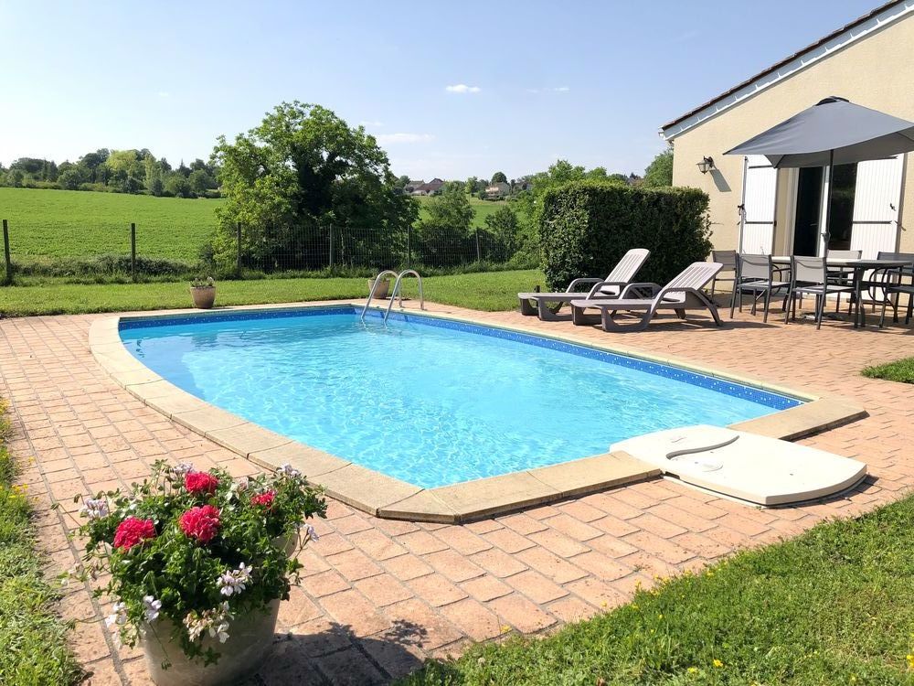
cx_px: 457
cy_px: 343
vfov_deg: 49.7
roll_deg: +0.3
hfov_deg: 63.4
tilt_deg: -9.3
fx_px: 739
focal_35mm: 28
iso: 20
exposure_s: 1/3472
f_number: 1.8
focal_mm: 4
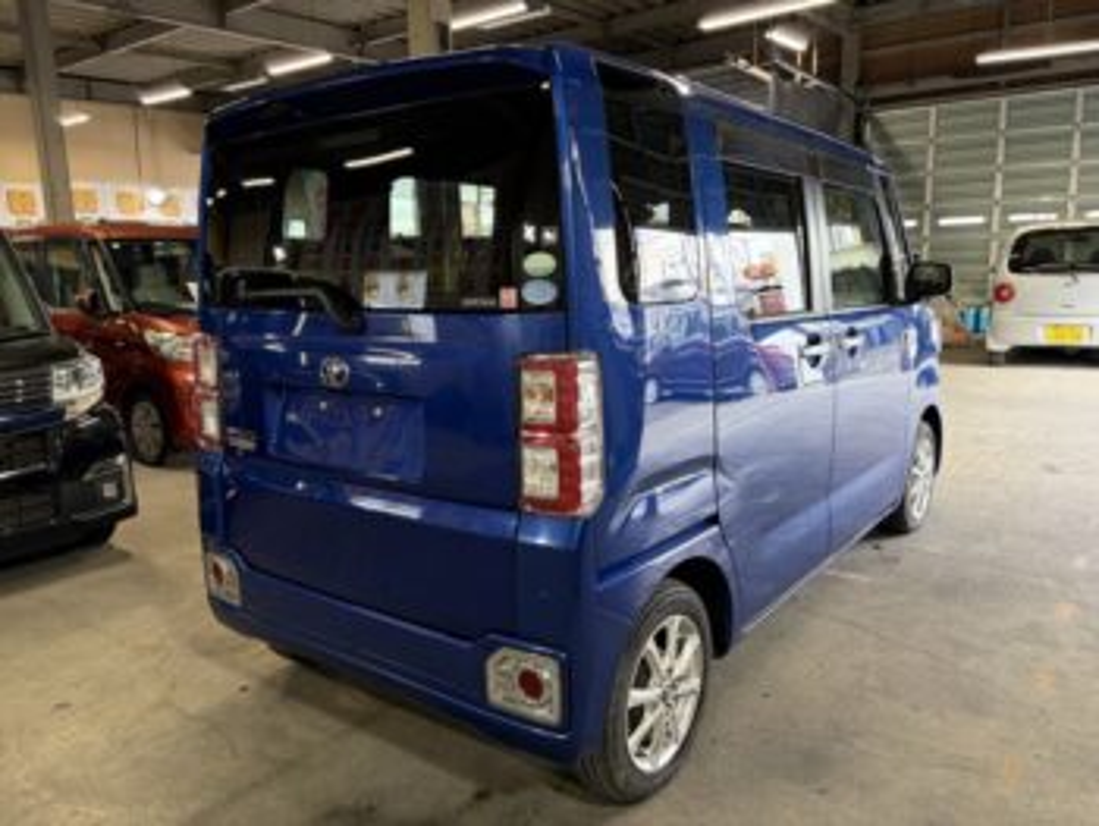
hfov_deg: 67.3
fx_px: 826
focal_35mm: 26
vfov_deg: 53.1
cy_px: 413
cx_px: 550
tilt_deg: -9.5
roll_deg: +2.1
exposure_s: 1/50
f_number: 1.6
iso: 160
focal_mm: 5.96
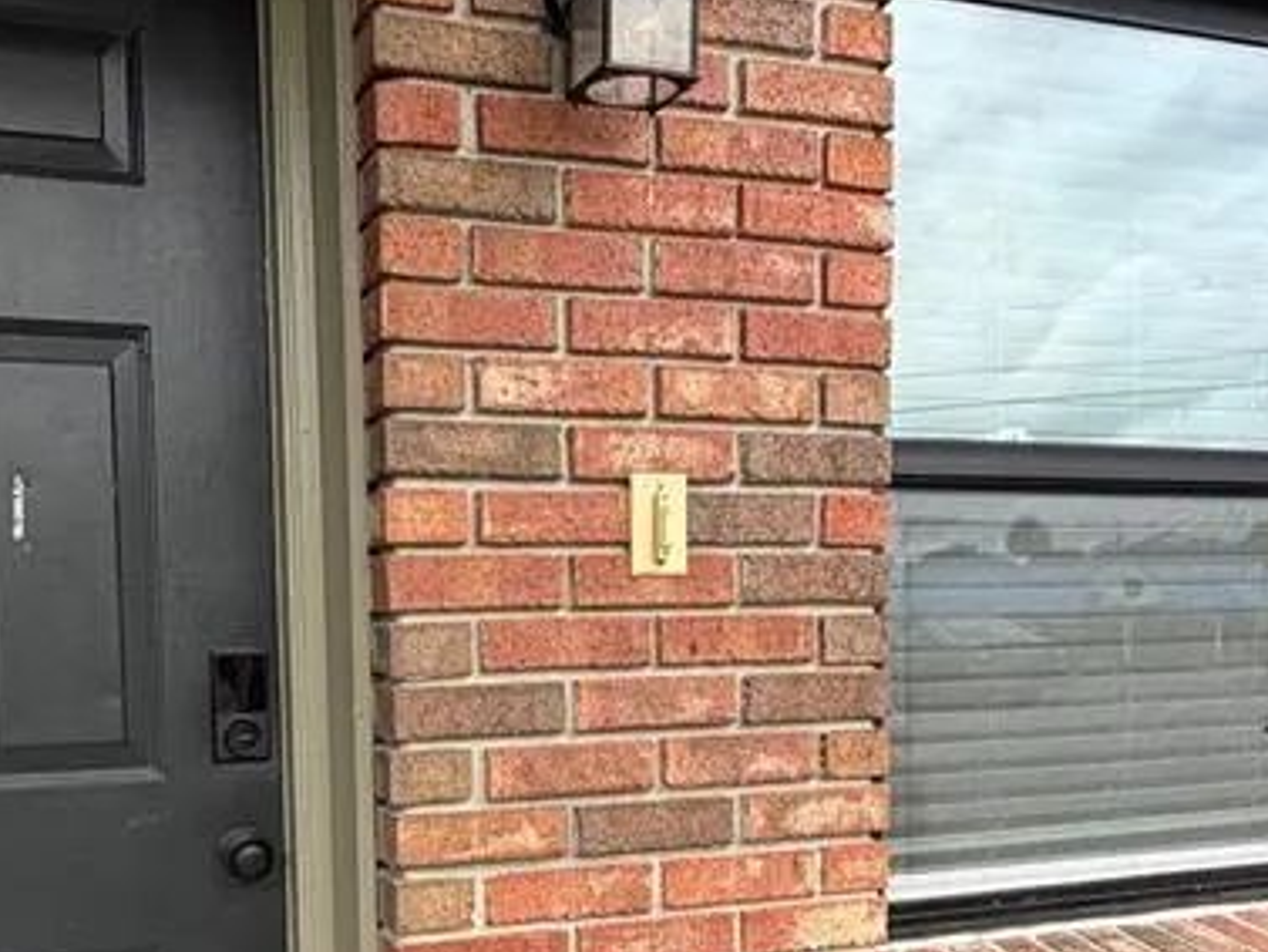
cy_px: 730
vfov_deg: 36.7
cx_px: 471
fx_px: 1392
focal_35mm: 38
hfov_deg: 48.5
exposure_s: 1/465
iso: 64
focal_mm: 2.22
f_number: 2.2
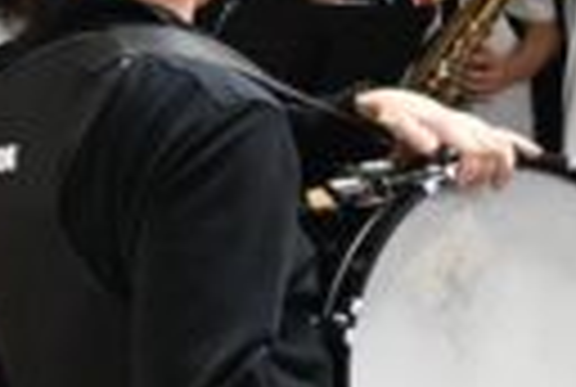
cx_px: 945
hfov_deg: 6.5
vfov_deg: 4.4
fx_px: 4988
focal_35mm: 311
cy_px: 173
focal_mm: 26
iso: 2000
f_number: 4.5
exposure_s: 1/40
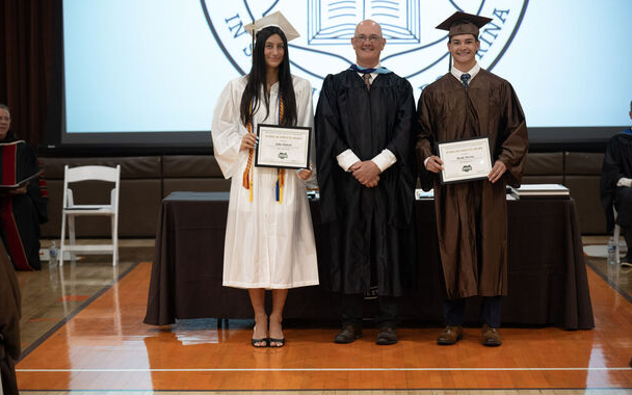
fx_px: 1705
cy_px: 186
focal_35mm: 99
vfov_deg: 13.2
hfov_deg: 21.0
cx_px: 317
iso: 1600
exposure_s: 1/125
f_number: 3.2
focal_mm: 96
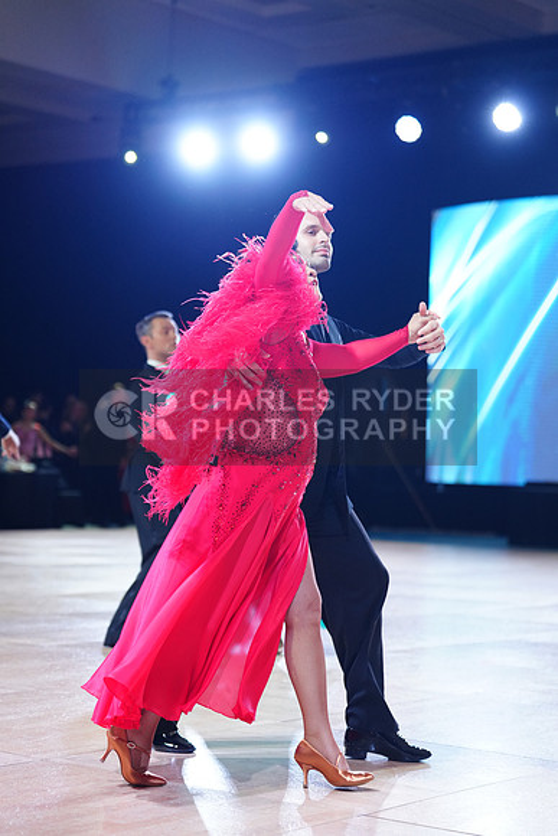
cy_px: 418
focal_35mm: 77
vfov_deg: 26.3
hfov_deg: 17.7
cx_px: 279
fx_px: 1789
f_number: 2.8
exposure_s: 1/500
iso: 1000
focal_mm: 77
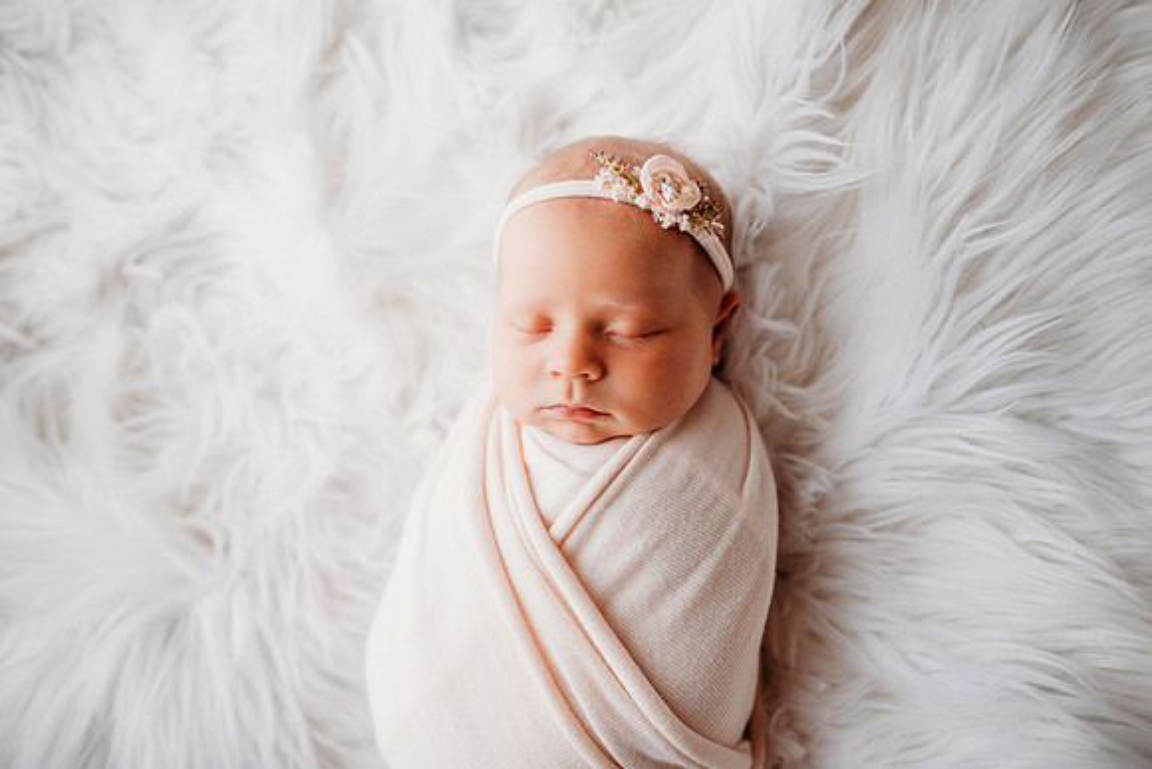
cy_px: 384
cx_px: 576
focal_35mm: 24
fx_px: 768
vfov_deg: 53.2
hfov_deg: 73.7
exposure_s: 1/200
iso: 80
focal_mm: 24
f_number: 2.5
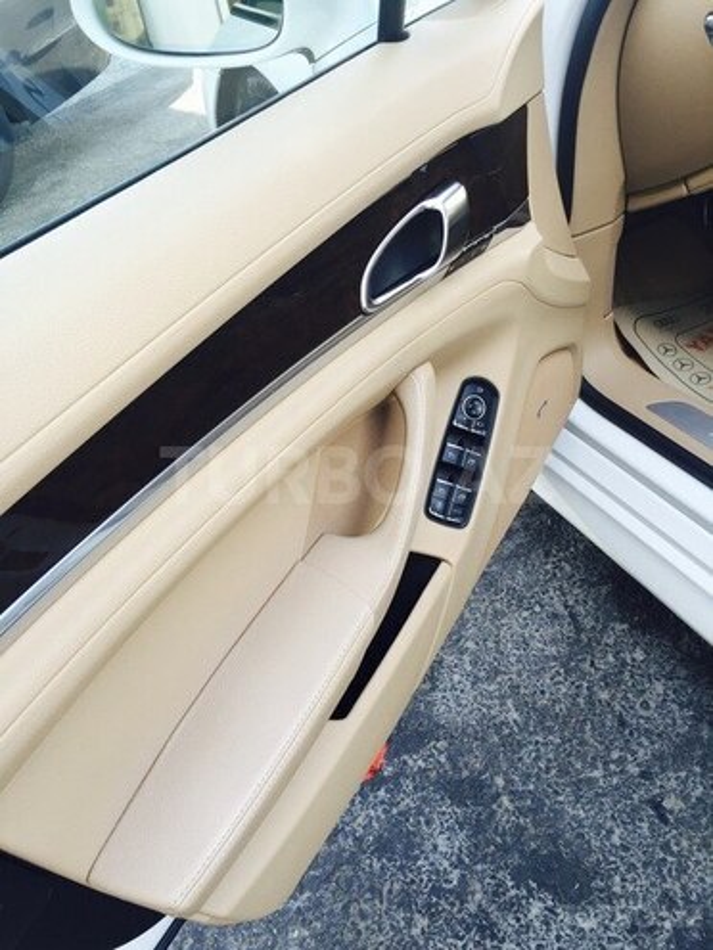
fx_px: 796
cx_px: 356
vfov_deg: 61.7
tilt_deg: -42.9
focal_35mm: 29
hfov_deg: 48.2
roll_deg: +18.3
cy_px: 475
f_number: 2.2
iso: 32
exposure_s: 1/157
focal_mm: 4.15
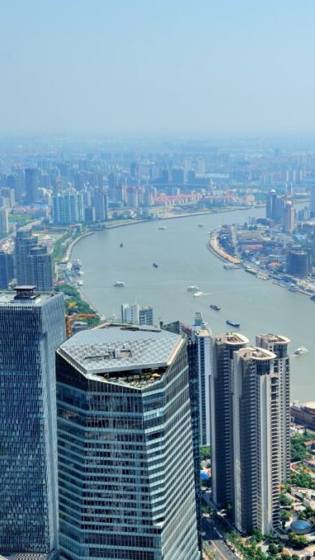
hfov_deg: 19.6
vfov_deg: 34.9
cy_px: 280
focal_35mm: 60
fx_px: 891
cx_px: 301
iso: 200
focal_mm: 38
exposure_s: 1/500
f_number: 8
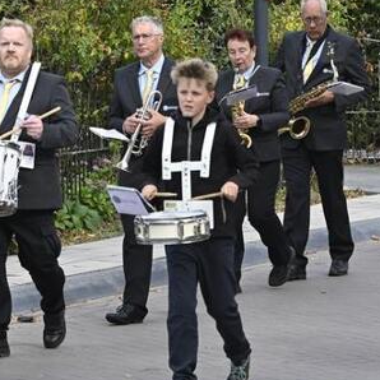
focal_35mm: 283
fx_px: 3515
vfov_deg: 6.2
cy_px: 124
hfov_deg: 6.2
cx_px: 265
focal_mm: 100
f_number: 5.6
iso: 320
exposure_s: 1/500
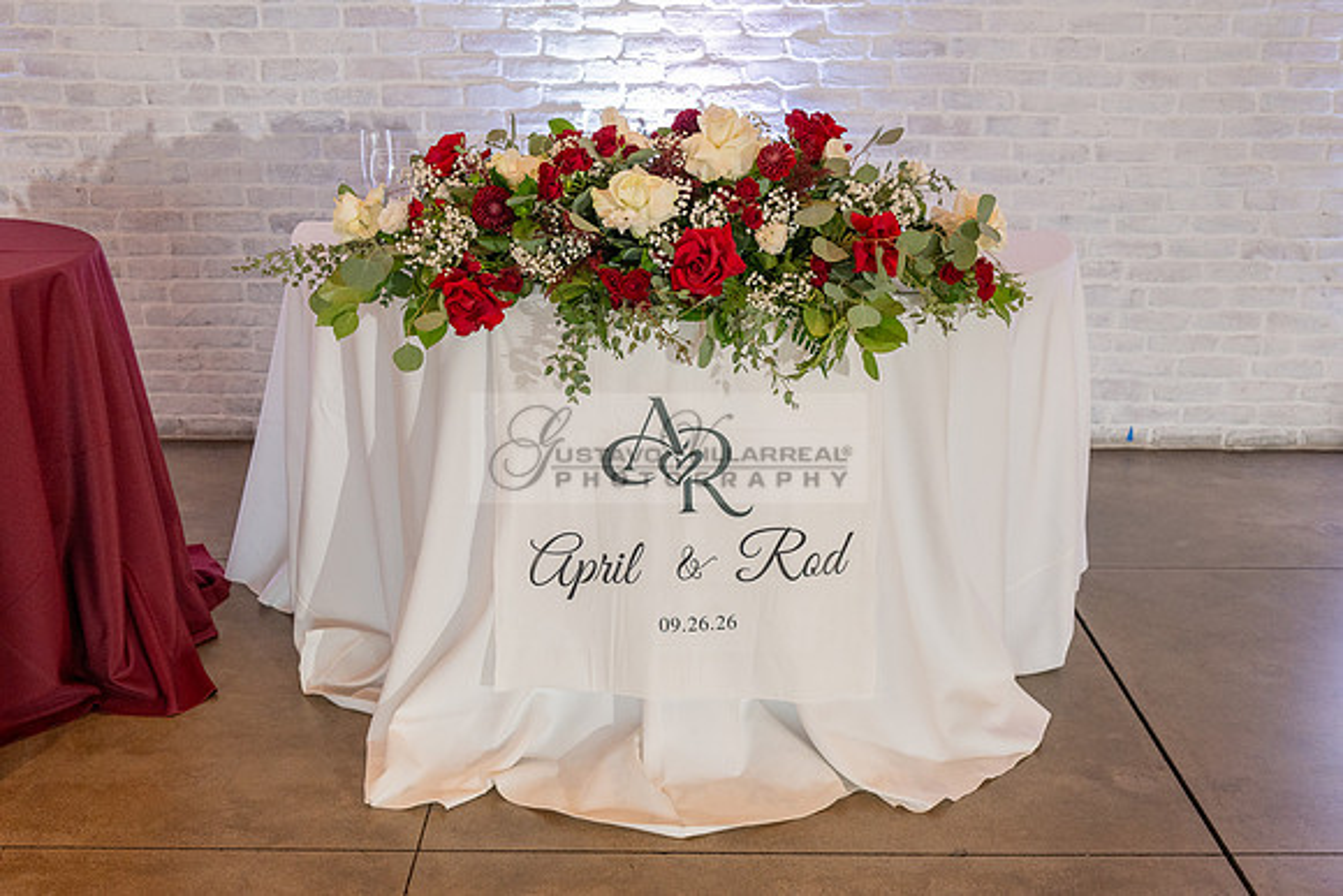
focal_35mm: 44
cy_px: 500
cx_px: 663
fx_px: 1634
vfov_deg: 30.6
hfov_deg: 44.7
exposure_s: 1/80
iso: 1000
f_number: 4
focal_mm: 33.5
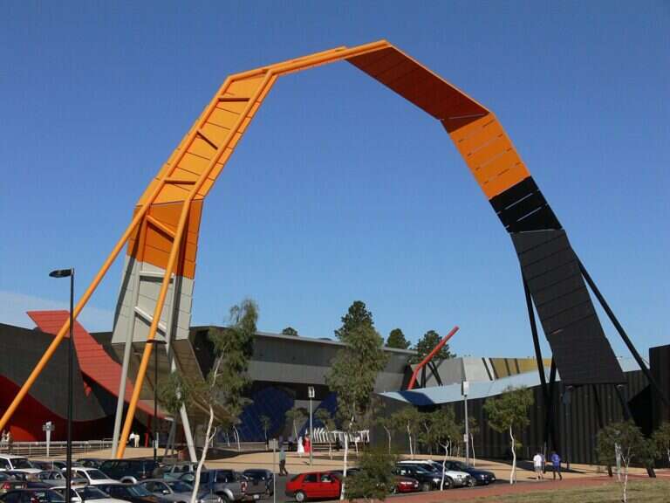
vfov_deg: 21.3
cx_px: 335
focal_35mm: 69
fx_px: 1336
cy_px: 252
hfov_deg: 28.2
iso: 100
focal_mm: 14.6
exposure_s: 1/800
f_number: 6.3
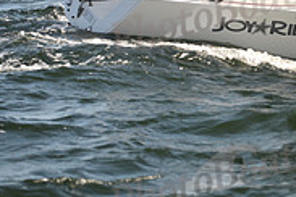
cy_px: -94
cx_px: 424
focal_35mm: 222
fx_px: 1825
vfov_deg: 6.1
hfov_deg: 9.1
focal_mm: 70
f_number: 4
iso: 250
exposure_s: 1/800
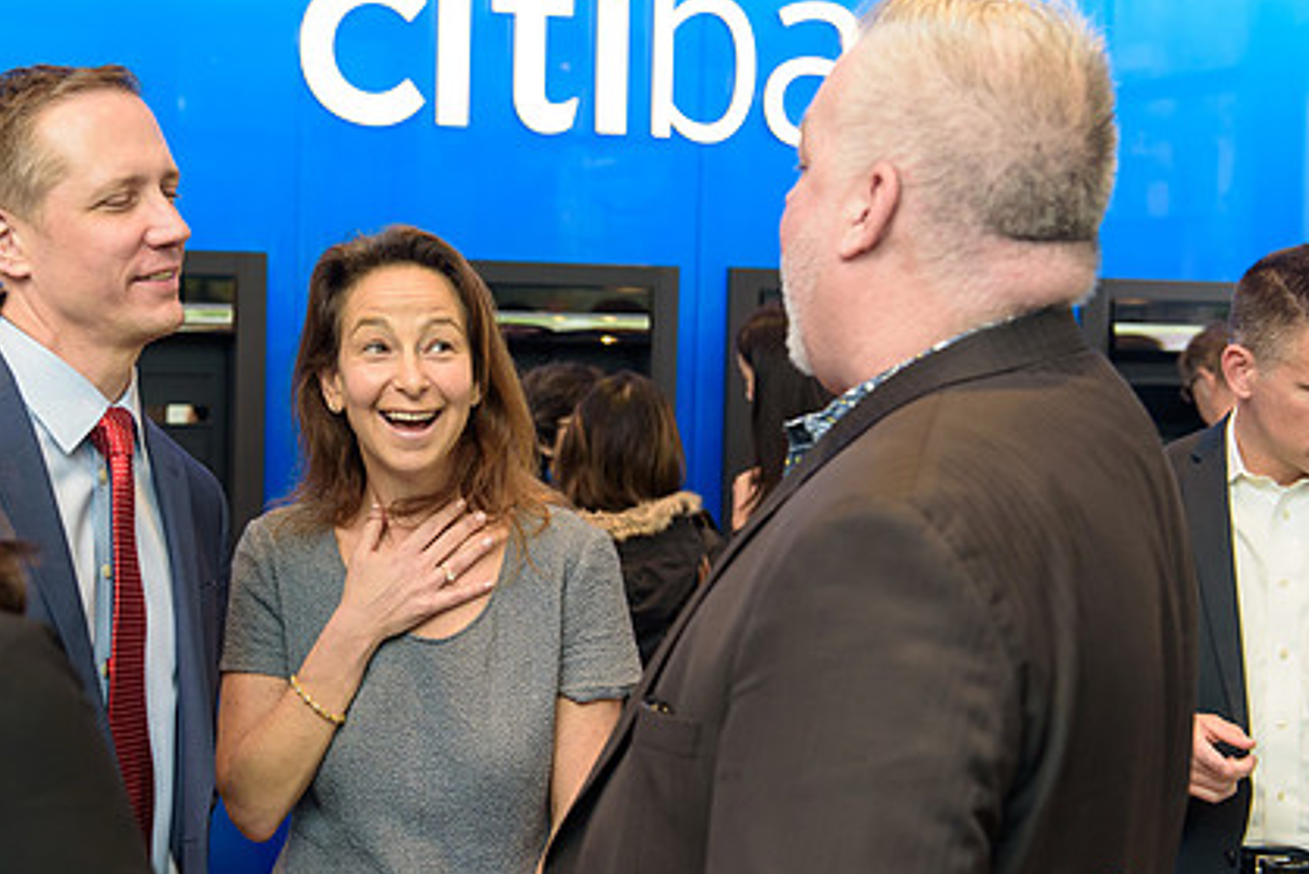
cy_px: 434
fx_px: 2219
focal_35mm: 61
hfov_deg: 32.6
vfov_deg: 22.3
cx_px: 423
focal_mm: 44
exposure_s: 1/250
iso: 1000
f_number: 3.2
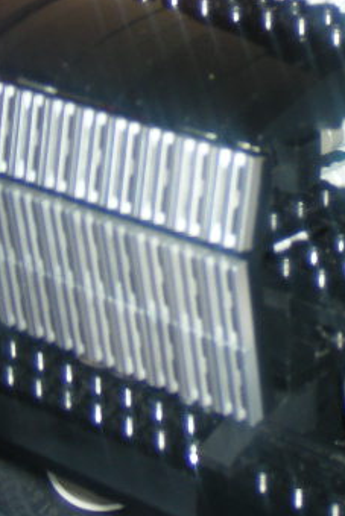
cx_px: 447
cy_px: 68
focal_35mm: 119
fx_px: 1709
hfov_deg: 11.2
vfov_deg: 17.0
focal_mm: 6.3
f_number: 3.5
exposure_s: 1/60
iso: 50
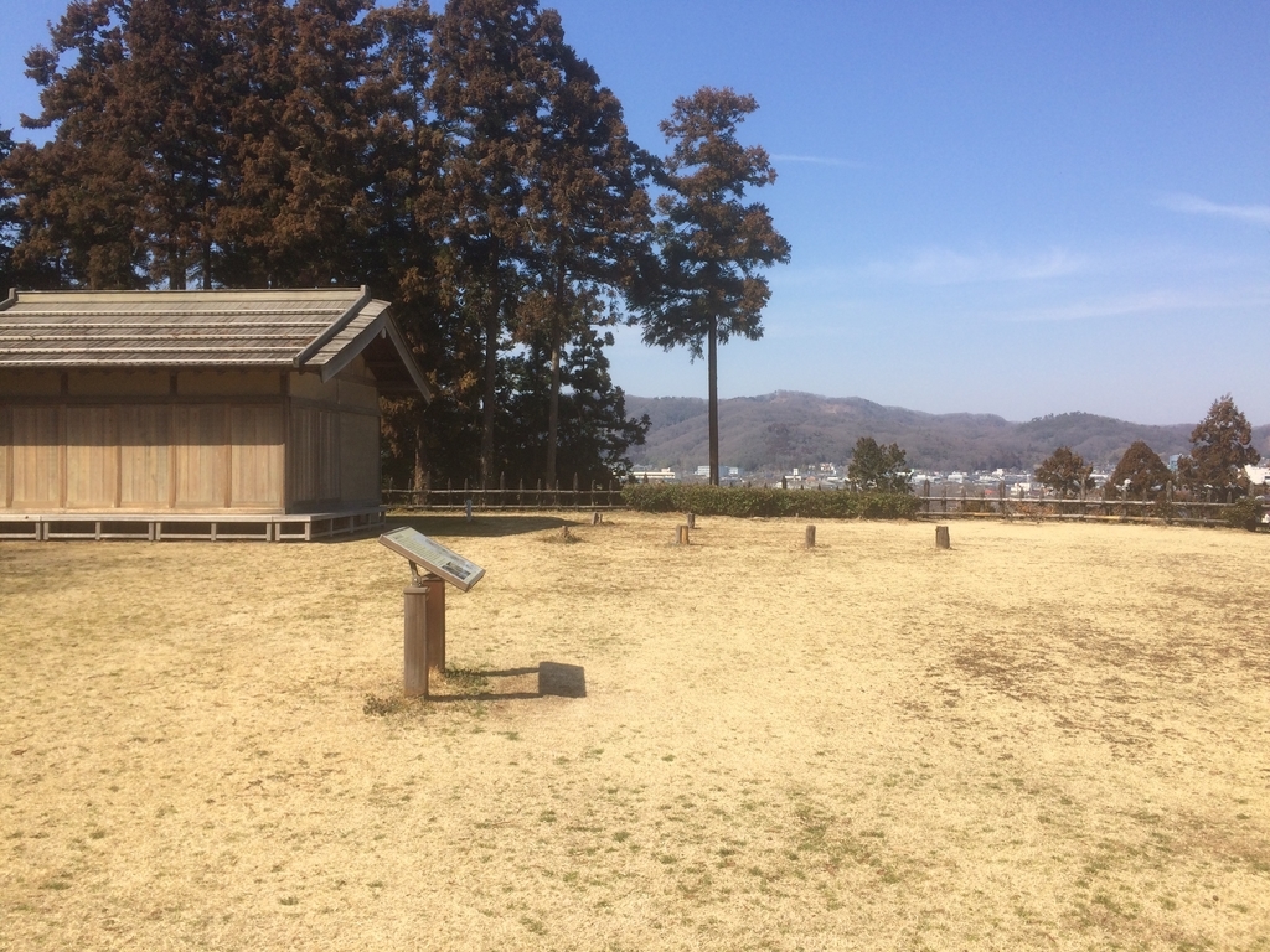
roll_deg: +0.9
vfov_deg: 48.2
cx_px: 635
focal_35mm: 29
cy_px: 476
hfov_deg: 61.7
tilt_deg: +0.0
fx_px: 1064
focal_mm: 4.15
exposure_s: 1/1953
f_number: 2.2
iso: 32
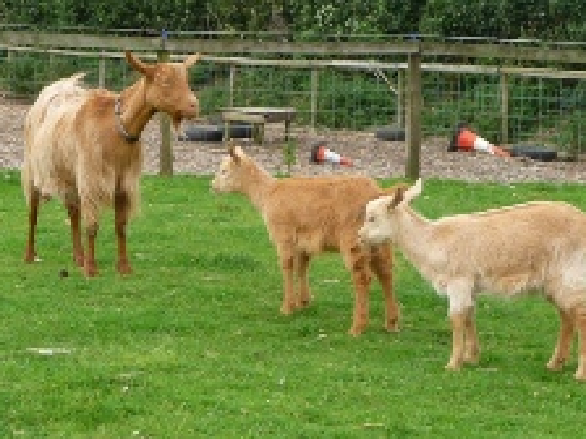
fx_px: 1964
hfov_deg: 16.8
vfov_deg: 12.8
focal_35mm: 116
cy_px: 167
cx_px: 94
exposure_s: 1/200
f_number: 4.4
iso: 100
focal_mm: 9.8
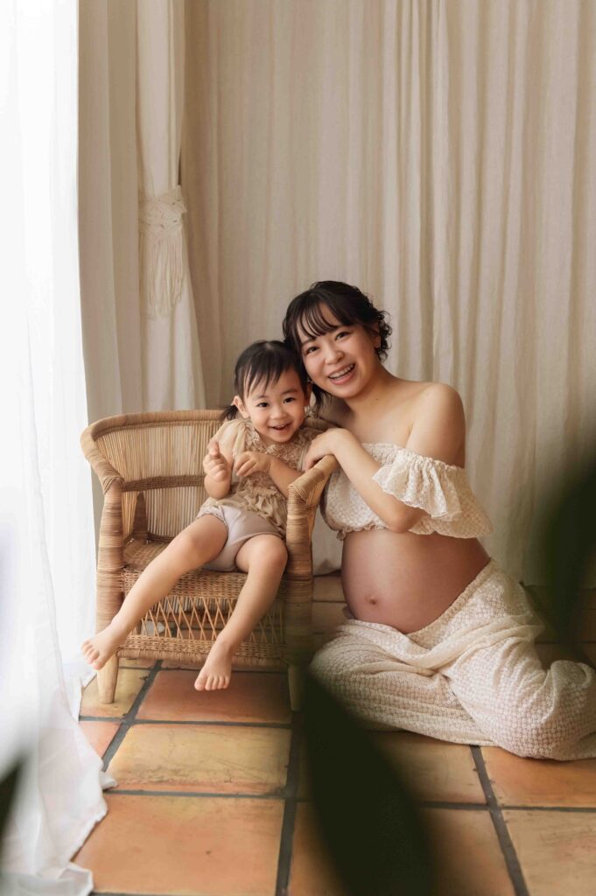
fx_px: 1094
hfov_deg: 30.5
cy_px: 448
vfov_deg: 44.5
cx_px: 298
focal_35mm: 44
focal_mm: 44
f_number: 4
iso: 2000
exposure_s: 1/125
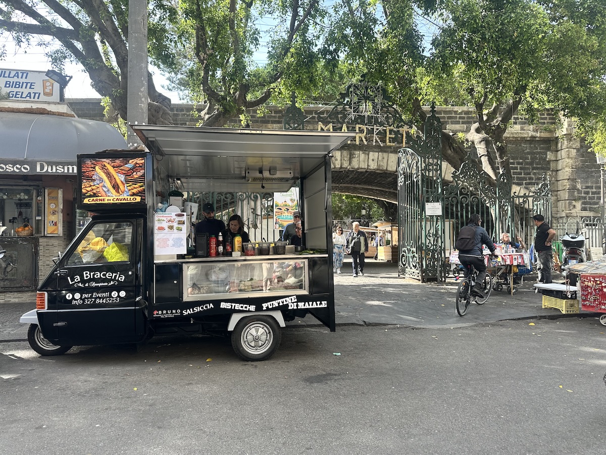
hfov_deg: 71.6
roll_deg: +0.0
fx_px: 420
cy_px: 228
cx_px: 303
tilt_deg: +0.5
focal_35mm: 24
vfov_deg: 56.8
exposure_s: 1/435
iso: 80
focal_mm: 6.86
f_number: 1.78
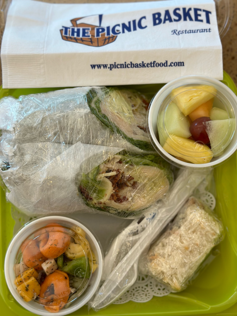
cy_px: 158
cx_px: 118
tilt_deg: -84.7
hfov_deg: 30.3
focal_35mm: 48
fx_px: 438
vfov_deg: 39.7
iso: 80
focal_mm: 6.86
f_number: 1.78
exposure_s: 1/189
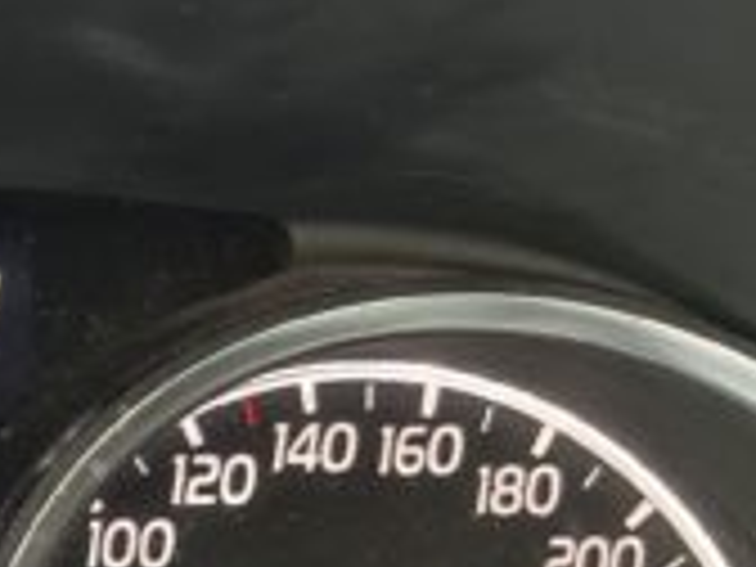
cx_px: -648
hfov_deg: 15.2
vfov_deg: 12.9
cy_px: 783
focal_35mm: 110
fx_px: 2402
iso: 466
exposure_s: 1/50
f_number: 1.7
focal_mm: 5.24
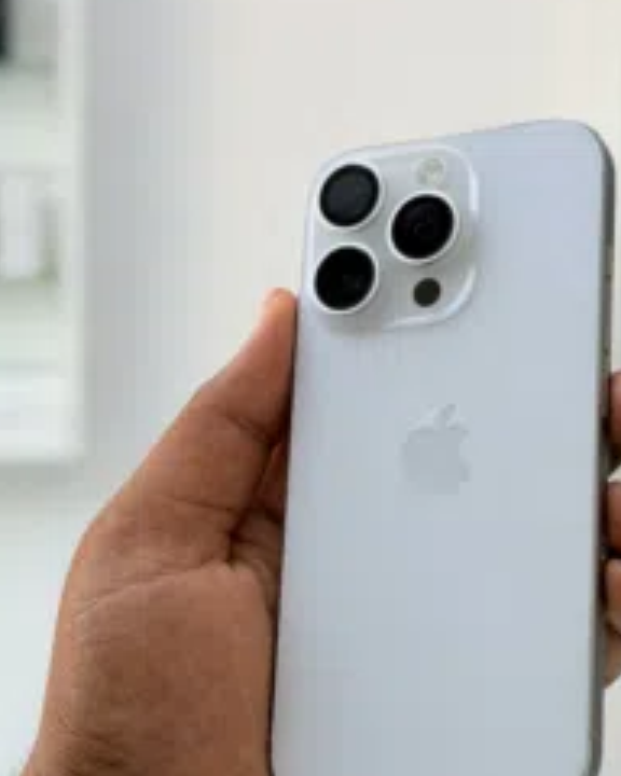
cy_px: 546
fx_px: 1792
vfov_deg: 24.3
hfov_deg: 19.6
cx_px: 375
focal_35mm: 78
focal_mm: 6.76
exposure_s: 1/382
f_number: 1.78
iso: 64
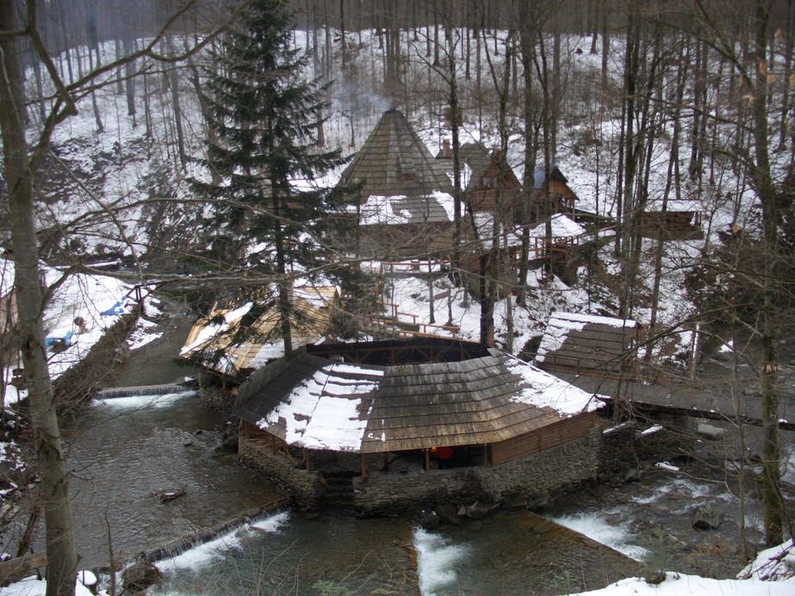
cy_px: 298
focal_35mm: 33
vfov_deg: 42.9
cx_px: 398
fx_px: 758
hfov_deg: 55.4
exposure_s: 1/80
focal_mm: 7.1
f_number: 2.8
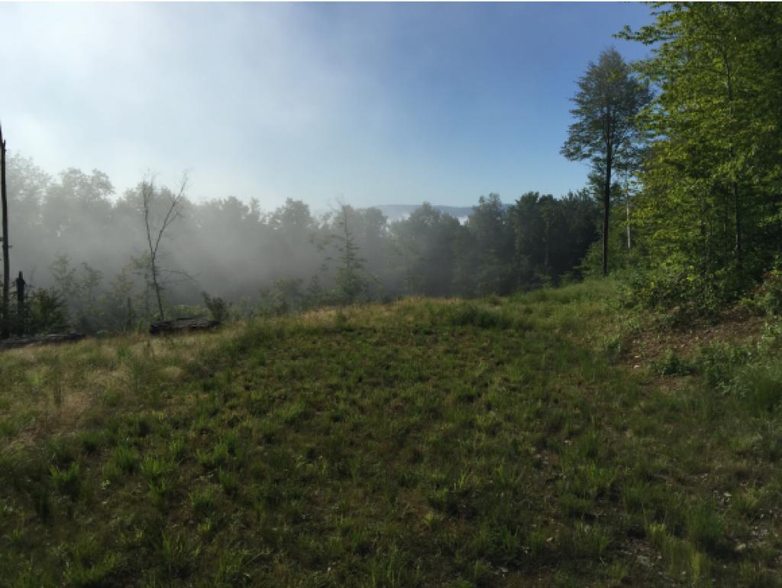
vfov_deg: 48.3
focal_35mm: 29
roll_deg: -0.3
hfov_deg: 61.6
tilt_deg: -6.1
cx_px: 391
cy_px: 294
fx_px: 655
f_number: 2.2
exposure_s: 1/4405
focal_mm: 4.15
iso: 32
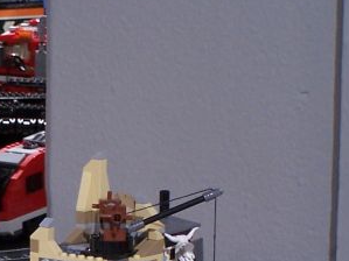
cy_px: 418
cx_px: -218
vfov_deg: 4.6
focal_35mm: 322
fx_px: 3245
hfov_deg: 6.1
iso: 80
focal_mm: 15.6
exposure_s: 1/2
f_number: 3.2
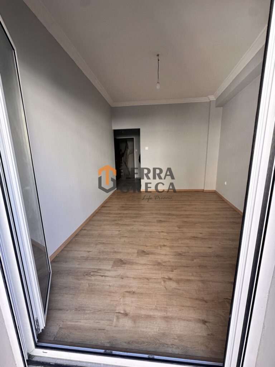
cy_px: 184
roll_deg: +1.2
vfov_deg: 102.1
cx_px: 138
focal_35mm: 14
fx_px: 148
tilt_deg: -11.2
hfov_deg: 85.7
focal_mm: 2.22
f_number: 2.2
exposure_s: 1/99
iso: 80
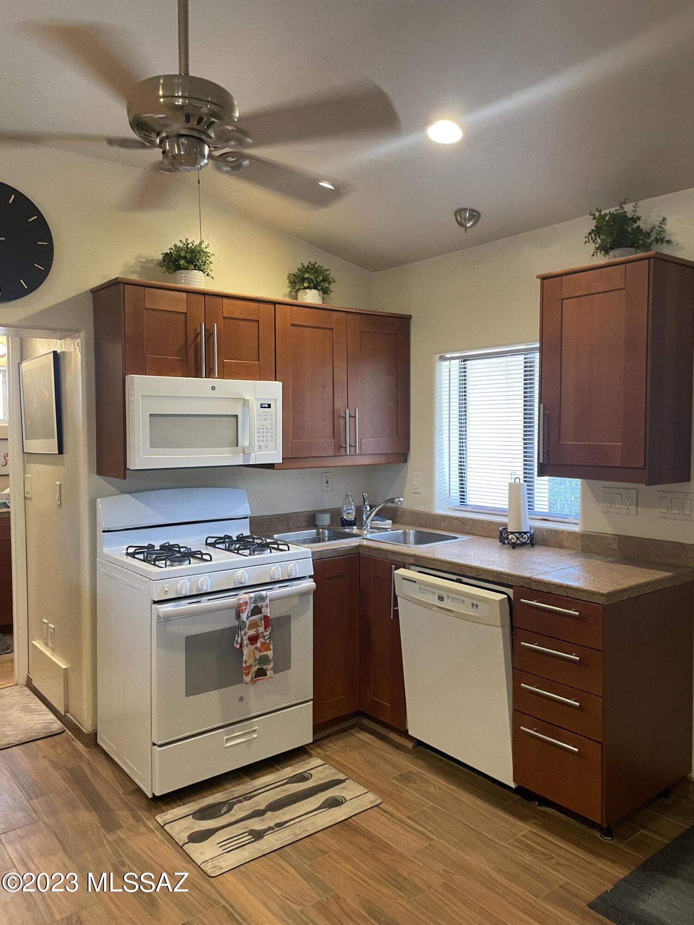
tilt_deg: -0.4
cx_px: 347
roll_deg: -0.6
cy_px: 462
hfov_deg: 53.1
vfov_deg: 67.3
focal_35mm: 26
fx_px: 695
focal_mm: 4.2
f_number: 1.6
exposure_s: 1/60
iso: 200
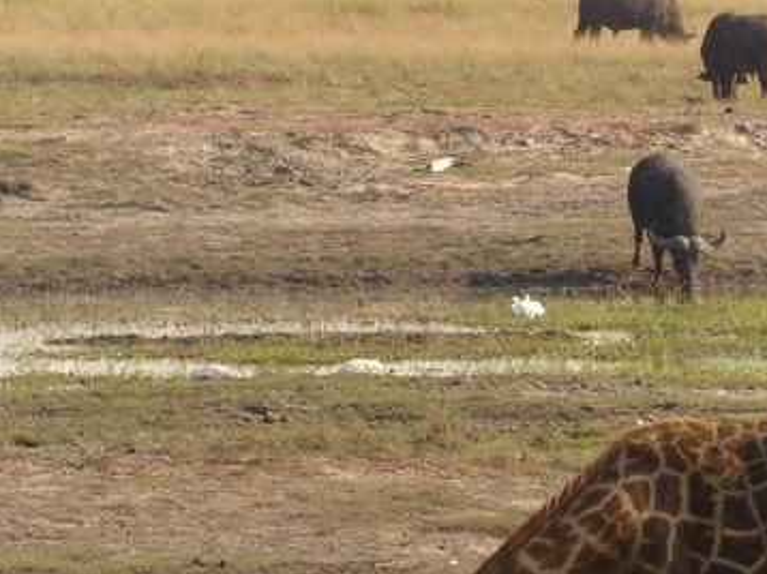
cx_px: 581
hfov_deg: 3.2
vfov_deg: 2.4
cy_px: 398
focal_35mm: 624
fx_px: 13817
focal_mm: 50.2
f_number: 4.5
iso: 100
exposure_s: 1/320
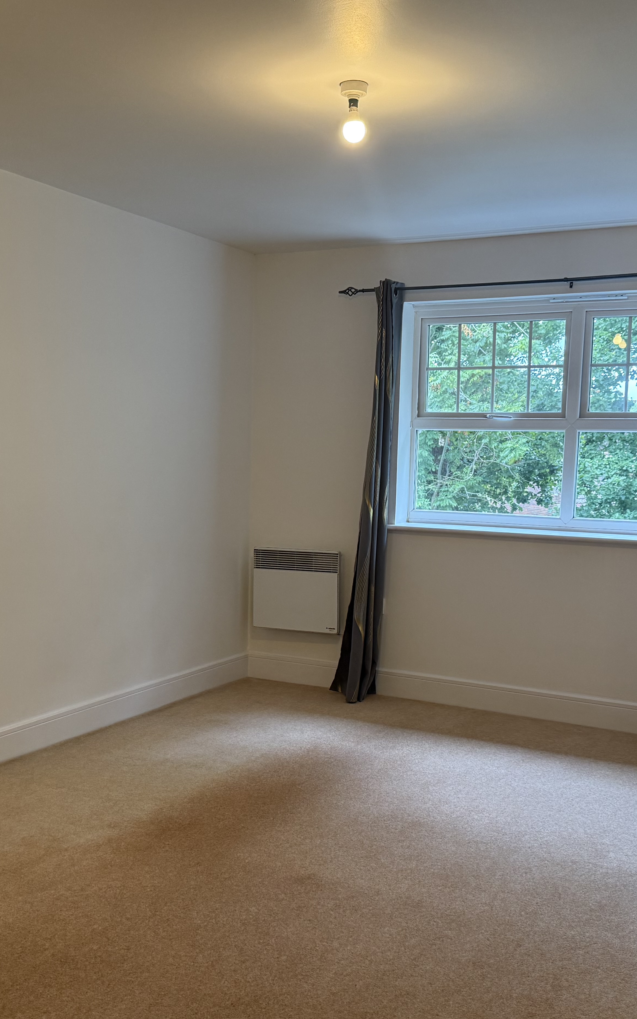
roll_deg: -1.5
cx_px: 294
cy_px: 542
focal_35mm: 39
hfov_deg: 32.8
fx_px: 1083
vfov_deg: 50.4
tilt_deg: -5.2
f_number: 1.78
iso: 200
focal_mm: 6.76
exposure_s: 1/73
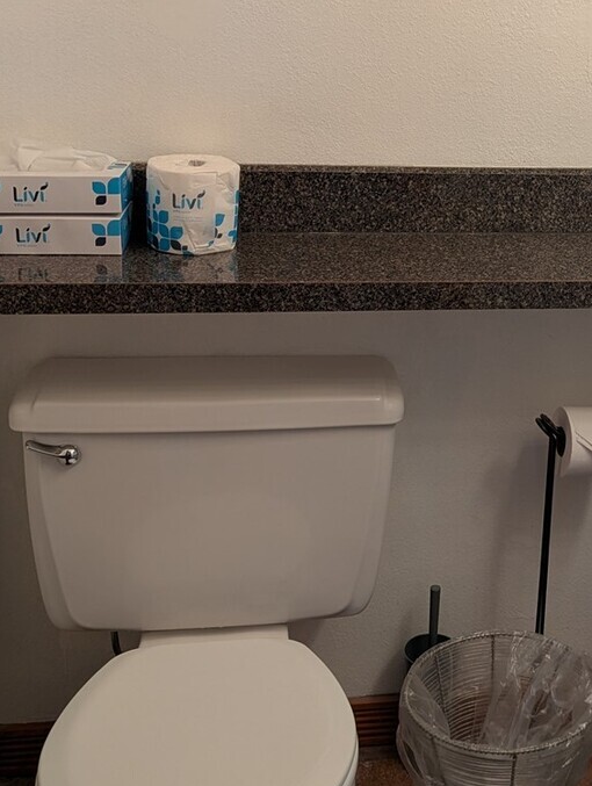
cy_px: 240
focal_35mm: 51
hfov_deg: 27.6
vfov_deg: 36.9
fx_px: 1160
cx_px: 535
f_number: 1.85
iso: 45
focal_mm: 6.81
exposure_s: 1/30
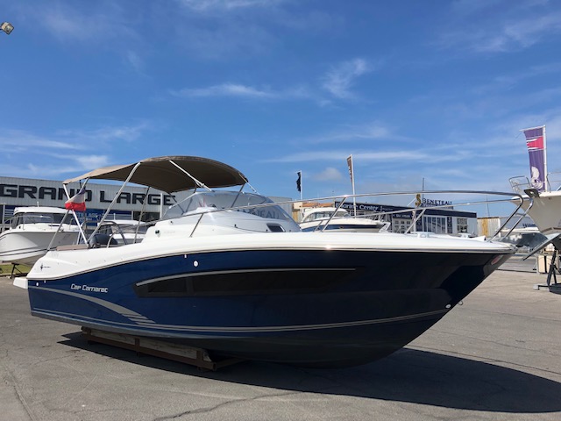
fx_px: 454
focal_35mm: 28
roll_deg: +0.2
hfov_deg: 63.4
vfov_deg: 49.7
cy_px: 210
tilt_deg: +5.7
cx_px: 280
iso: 20
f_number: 1.8
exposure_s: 1/2404
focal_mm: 3.99
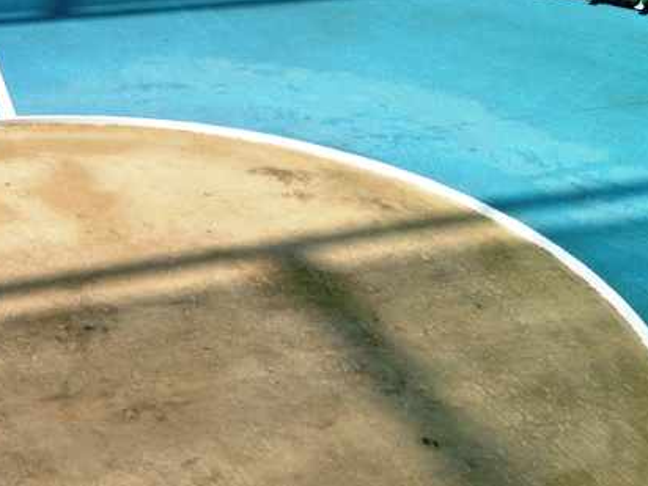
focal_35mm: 68
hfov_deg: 27.6
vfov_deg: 21.3
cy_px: 390
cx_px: 80
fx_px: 1273
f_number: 2.4
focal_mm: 4.28
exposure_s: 1/1493
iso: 50
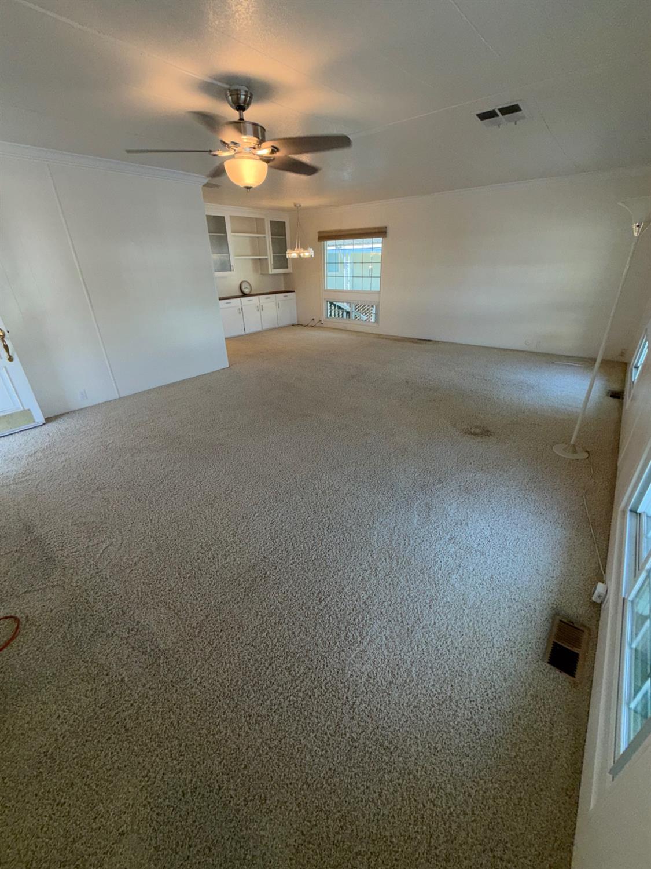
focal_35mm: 14
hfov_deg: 85.7
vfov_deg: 102.1
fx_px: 351
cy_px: 434
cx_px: 326
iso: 80
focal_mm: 2.22
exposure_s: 1/121
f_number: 2.2
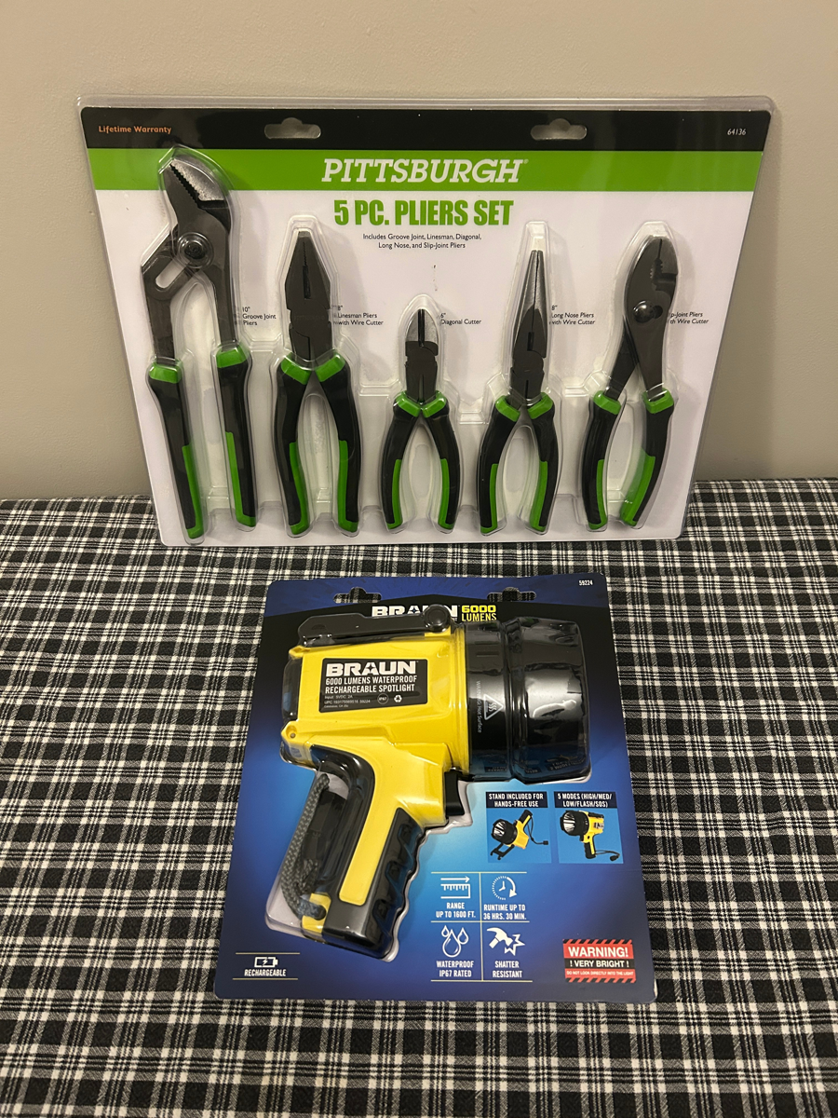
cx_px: 419
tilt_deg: -50.2
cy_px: 559
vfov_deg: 67.3
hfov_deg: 53.1
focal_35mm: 26
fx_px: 839
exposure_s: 1/40
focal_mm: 5.7
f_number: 1.5
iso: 400
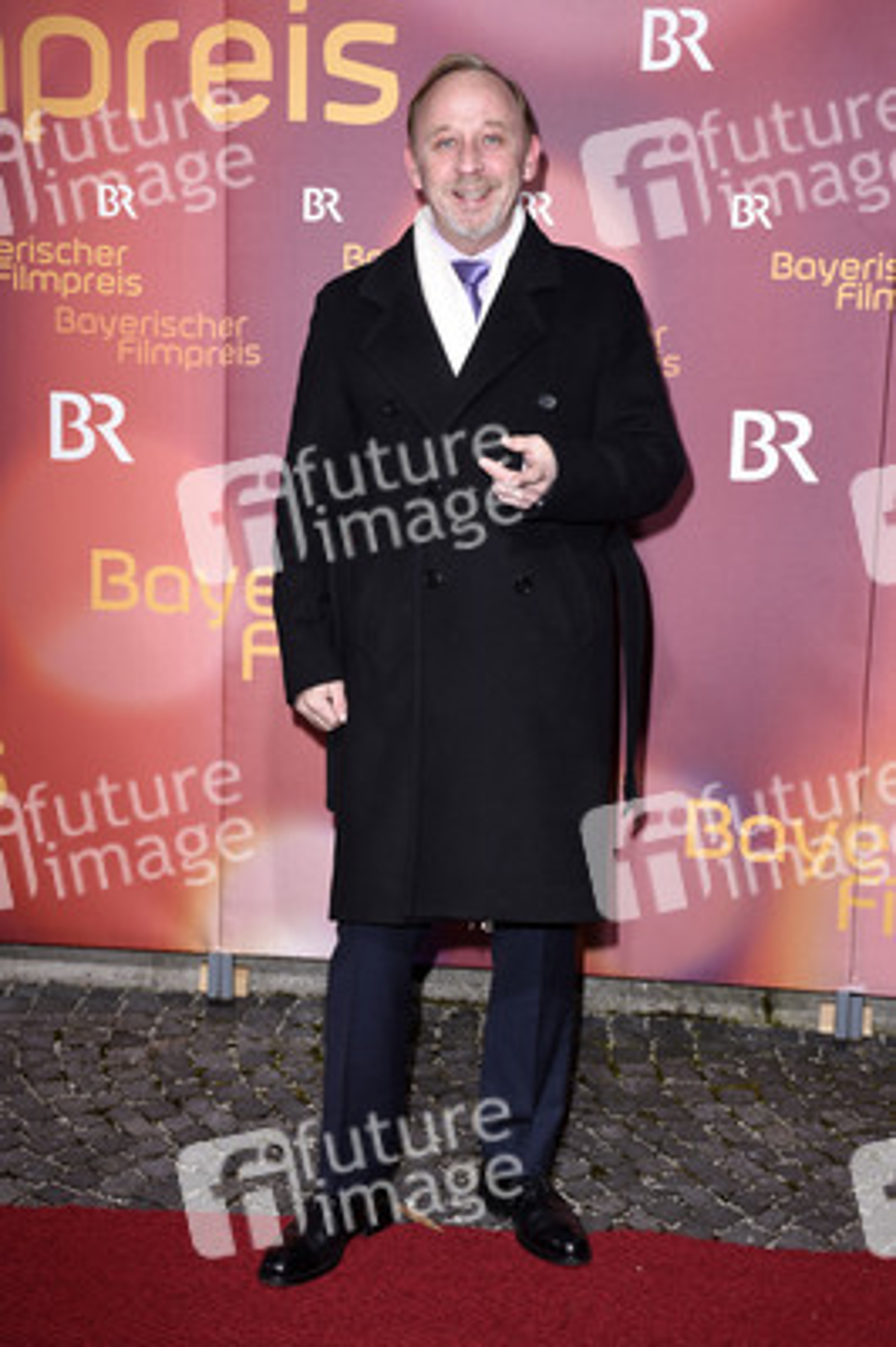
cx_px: 448
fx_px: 1907
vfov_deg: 38.9
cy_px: 674
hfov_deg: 26.4
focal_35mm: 51
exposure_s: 1/160
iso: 160
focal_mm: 34
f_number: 6.3
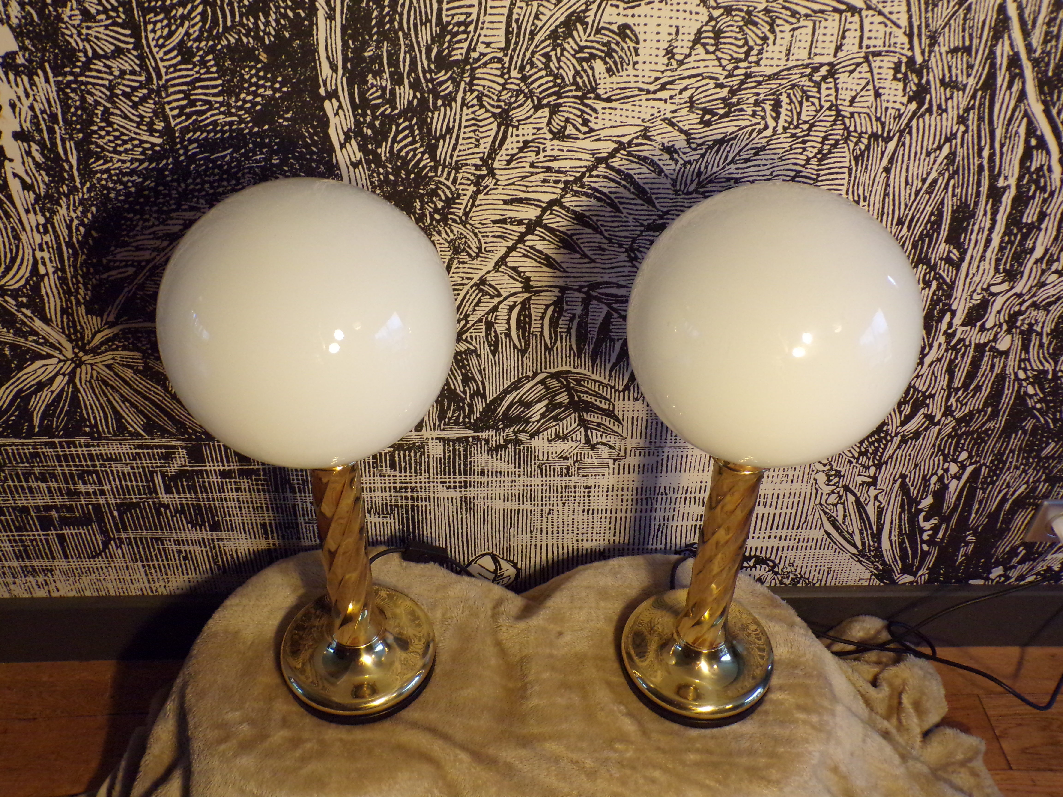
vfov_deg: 44.2
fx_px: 983
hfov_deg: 56.8
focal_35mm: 32
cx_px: 532
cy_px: 398
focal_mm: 5.8
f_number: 3.2
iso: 400
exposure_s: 1/17
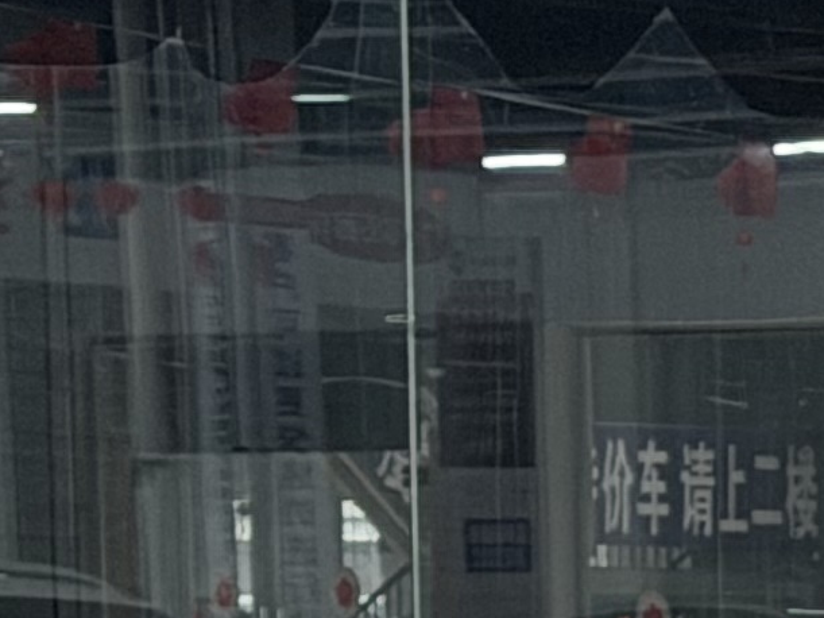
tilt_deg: -8.4
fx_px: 7544
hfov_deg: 6.0
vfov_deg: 4.5
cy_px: 1722
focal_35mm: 317
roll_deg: +0.0
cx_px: 1833
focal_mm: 6.76
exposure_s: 1/50
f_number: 1.78
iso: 125
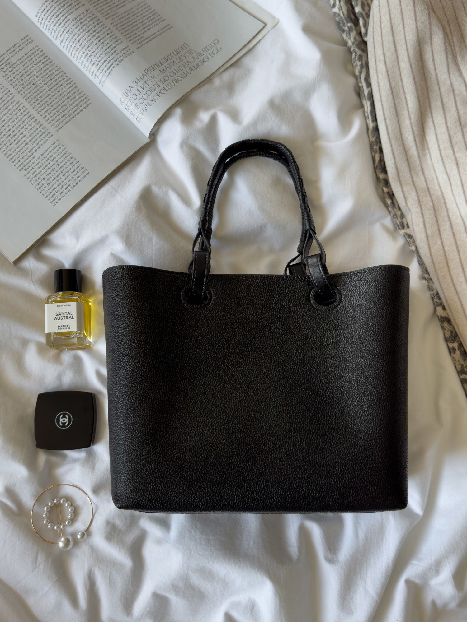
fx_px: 630
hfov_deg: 40.7
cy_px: 311
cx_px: 234
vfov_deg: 52.6
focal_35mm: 35
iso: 100
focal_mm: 6.76
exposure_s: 1/120
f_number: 1.8
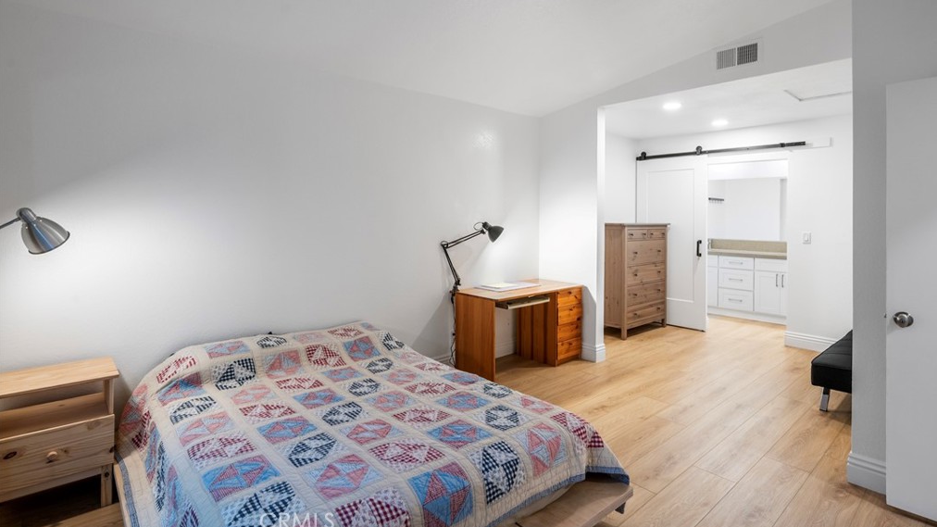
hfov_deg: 91.0
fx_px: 460
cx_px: 472
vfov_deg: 59.2
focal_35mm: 19
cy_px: 219
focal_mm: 17.5
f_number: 7.1
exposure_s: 1/25
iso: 400
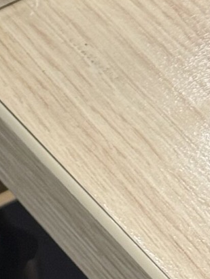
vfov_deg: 8.5
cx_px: -212
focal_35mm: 224
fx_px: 1809
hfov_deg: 6.4
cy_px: -244
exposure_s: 1/50
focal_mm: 6.76
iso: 50
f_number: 1.78
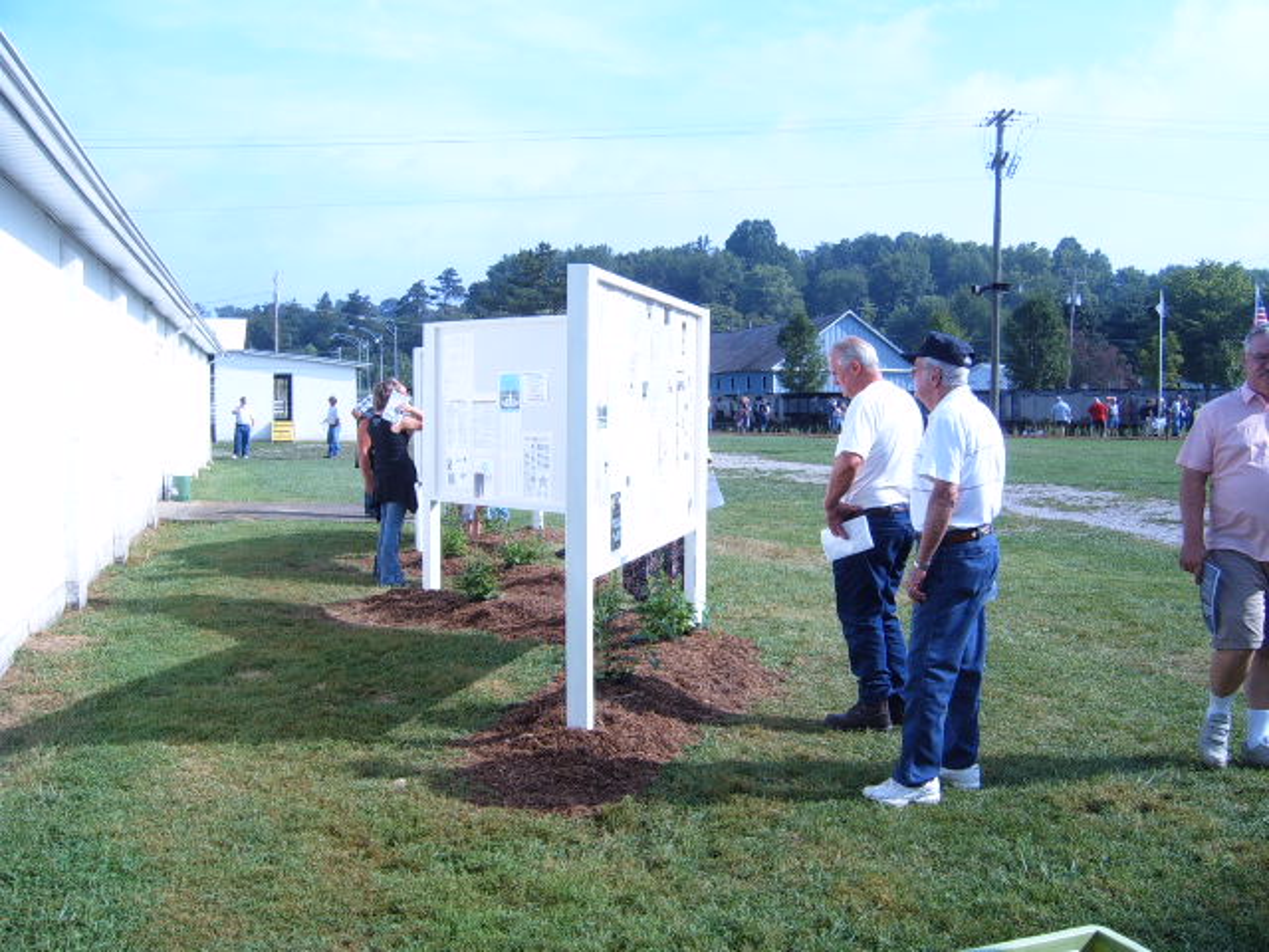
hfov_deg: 50.1
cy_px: 476
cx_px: 634
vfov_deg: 38.7
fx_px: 1356
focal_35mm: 37
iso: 63
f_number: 6
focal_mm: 6.2
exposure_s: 1/180
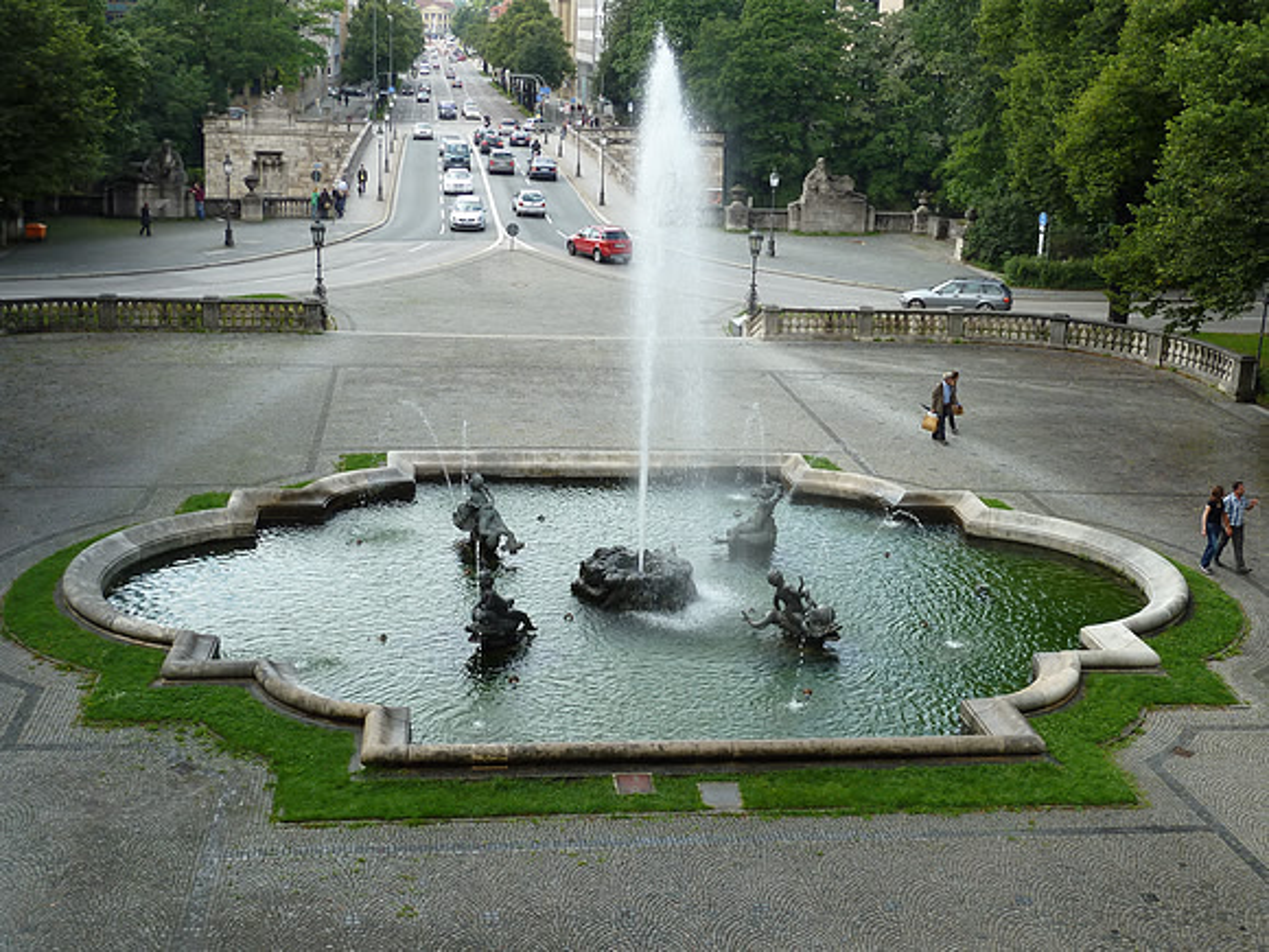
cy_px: 476
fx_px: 1613
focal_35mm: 44
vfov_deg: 32.9
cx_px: 634
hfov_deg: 42.9
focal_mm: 7.3
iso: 80
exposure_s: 1/160
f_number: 4
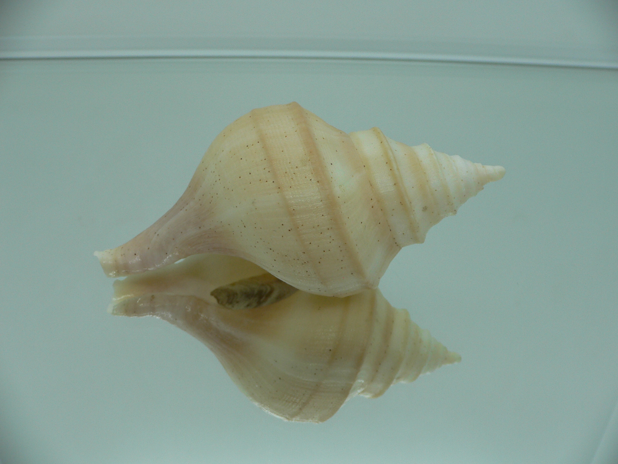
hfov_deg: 52.6
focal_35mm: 35
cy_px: 232
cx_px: 309
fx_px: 625
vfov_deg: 40.7
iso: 80
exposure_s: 1/60
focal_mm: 4.6
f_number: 2.8
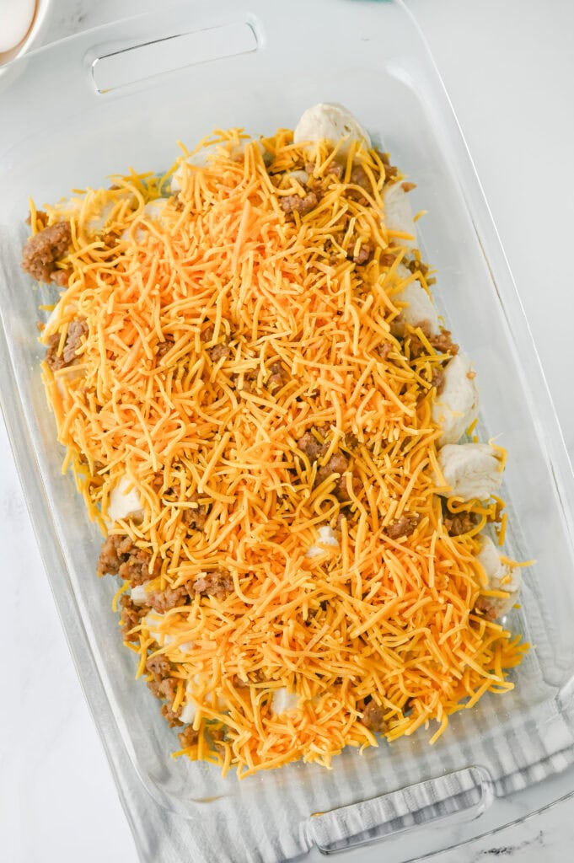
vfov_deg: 39.6
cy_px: 432
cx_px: 287
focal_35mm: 50
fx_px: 1198
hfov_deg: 26.9
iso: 200
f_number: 5.6
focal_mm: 50
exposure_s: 1/100
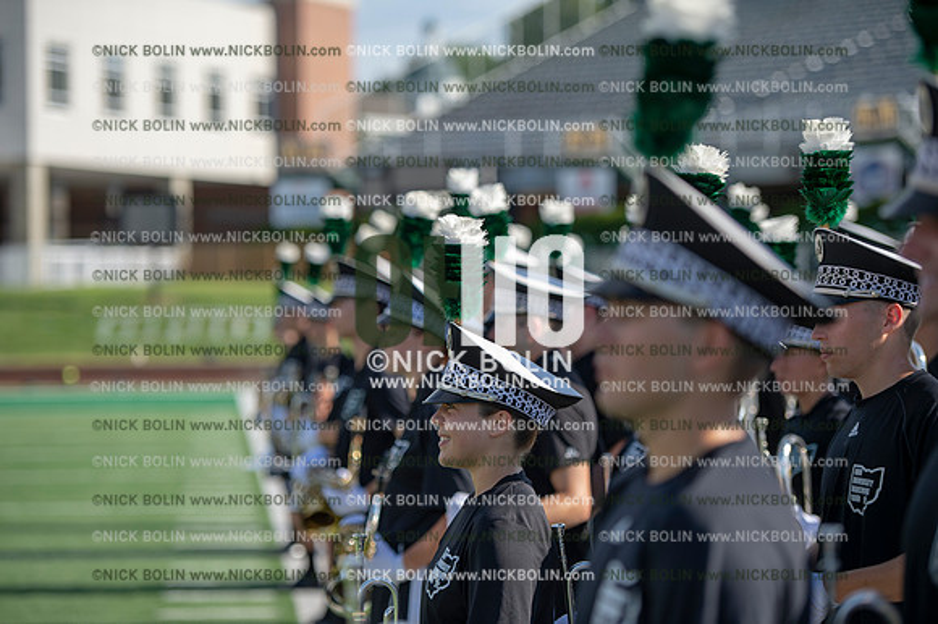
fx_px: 3021
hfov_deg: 17.7
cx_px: 469
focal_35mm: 116
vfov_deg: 11.8
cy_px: 312
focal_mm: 116
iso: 160
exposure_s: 1/2000
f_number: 2.8
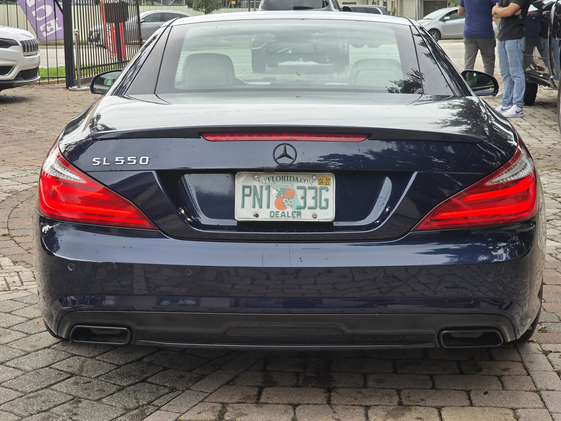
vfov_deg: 21.3
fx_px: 1118
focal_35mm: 69
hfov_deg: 28.2
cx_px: 280
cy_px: 210
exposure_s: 1/373
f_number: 2.4
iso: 50
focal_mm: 7.9
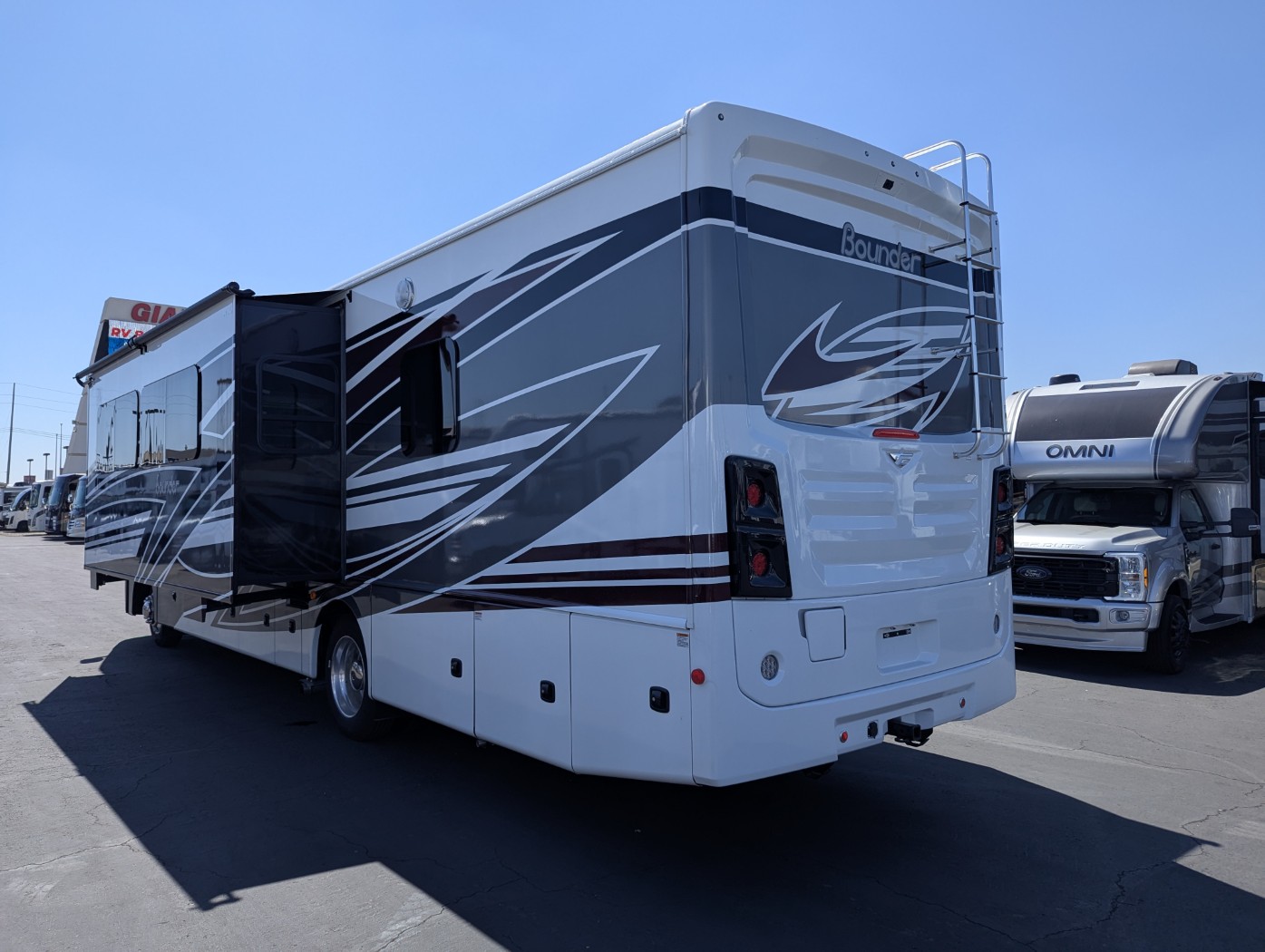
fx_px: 878
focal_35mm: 24
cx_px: 632
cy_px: 476
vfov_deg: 56.9
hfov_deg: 71.5
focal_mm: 6.81
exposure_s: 1/2179
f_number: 1.85
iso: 45
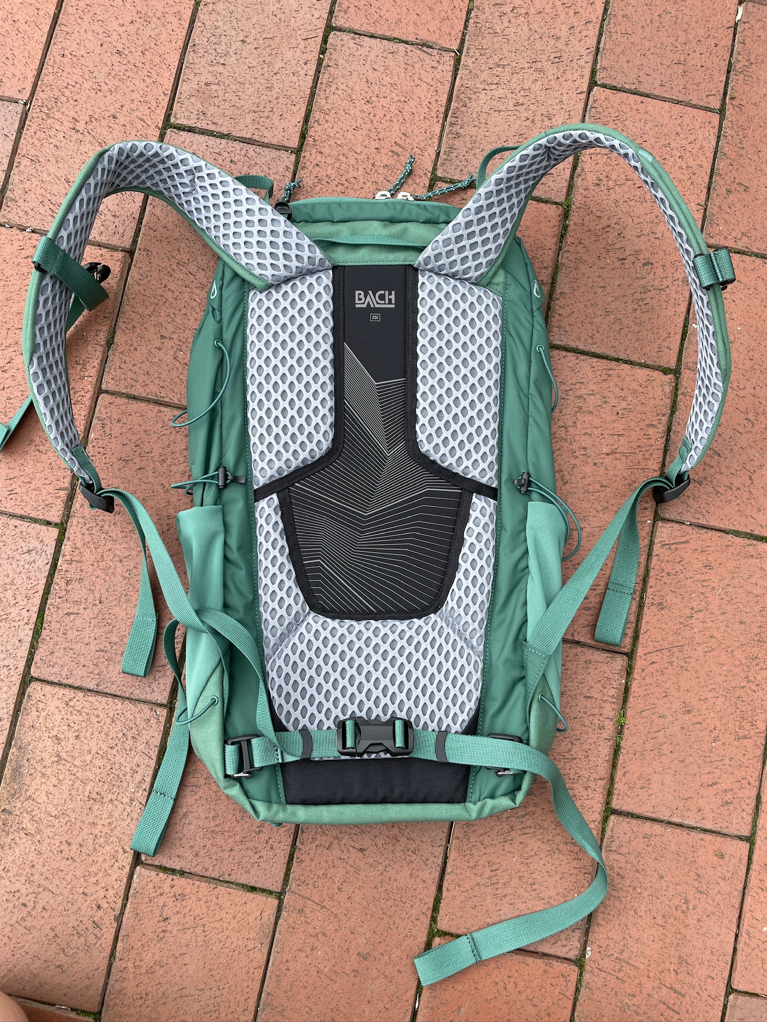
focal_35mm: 26
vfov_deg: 67.3
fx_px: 768
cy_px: 511
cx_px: 384
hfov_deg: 53.1
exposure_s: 1/489
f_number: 1.6
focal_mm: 4.2
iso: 32
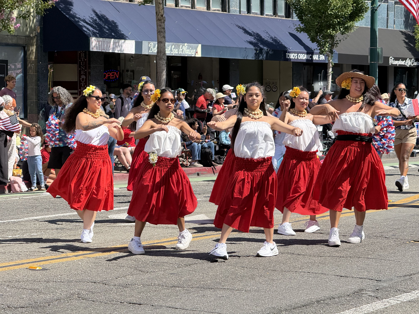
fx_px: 1453
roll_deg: -0.2
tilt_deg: -2.4
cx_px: 210
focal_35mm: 120
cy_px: 157
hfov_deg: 16.4
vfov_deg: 12.3
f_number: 2.8
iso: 64
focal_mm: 15.66
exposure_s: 1/611
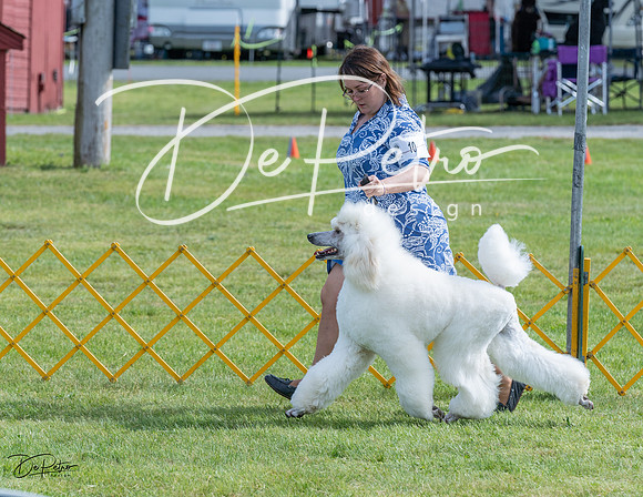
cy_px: 221
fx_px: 3894
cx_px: 303
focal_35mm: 207
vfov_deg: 7.3
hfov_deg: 9.4
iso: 250
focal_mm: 161
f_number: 5.6
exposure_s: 1/1250
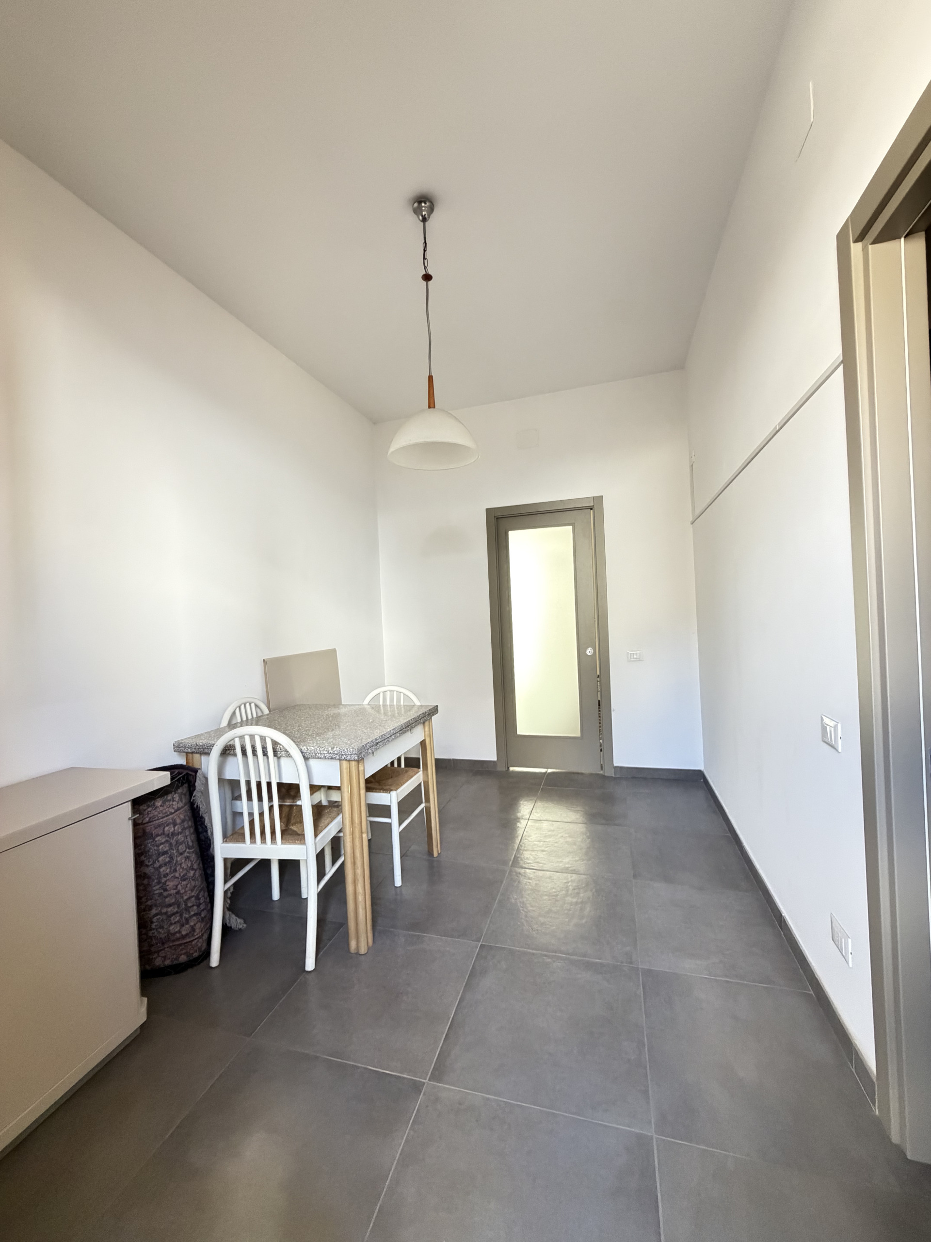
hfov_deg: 85.7
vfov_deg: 102.1
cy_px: 621
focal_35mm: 14
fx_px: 502
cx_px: 466
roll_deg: +2.9
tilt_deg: +0.3
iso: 640
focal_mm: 2.22
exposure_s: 1/60
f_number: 2.2
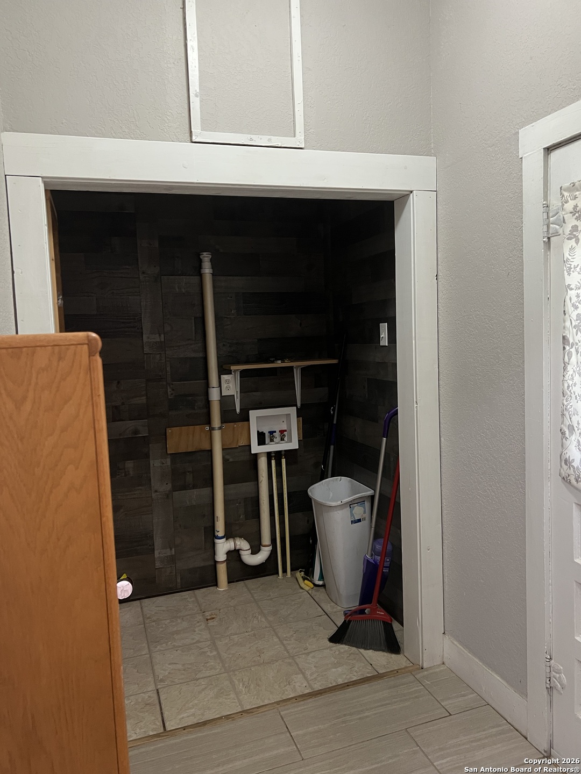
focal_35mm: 26
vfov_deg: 67.3
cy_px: 387
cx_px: 290
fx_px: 582
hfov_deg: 53.1
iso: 320
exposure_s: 1/60
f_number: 1.5
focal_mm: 5.7
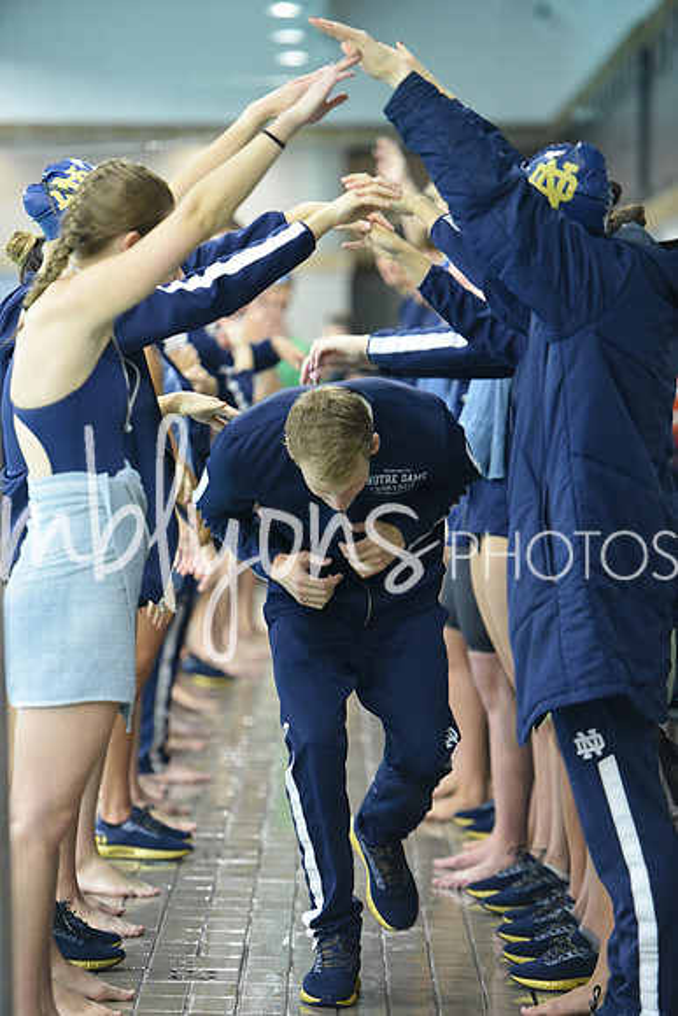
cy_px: 508
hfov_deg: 8.9
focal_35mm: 155
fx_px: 4376
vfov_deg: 13.2
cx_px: 339
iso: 3200
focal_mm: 155
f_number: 2.8
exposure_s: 1/250
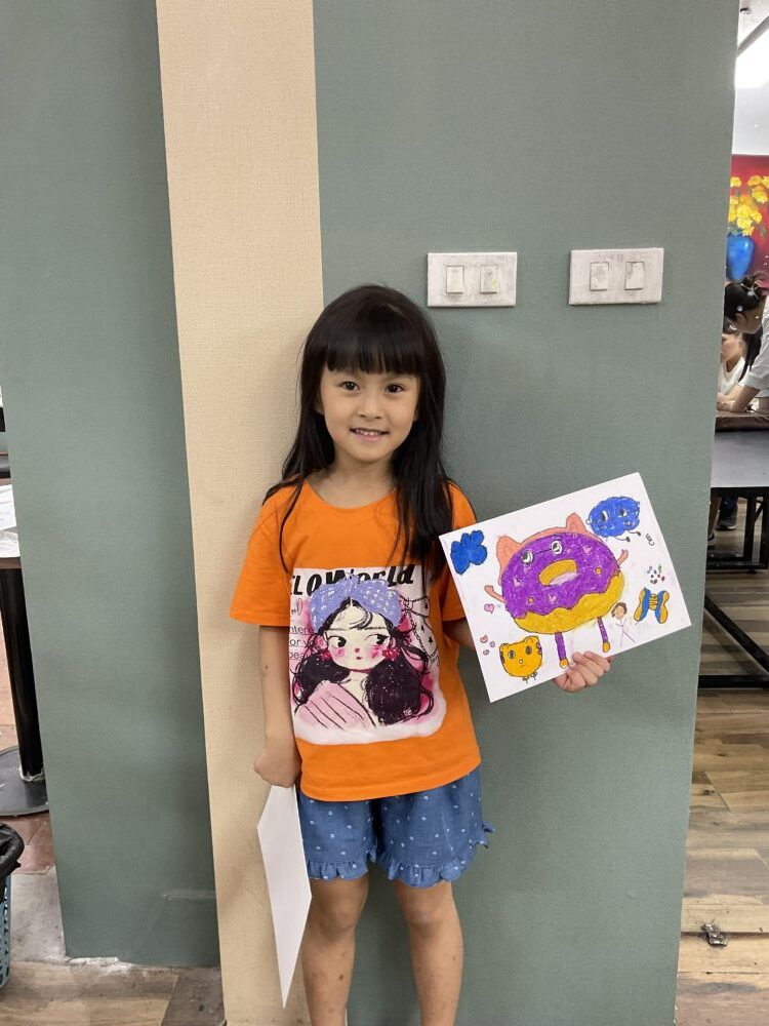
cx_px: 384
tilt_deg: -12.5
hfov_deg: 48.2
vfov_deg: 61.7
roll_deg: +1.0
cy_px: 513
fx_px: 859
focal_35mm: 29
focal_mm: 3
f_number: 1.8
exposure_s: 1/50
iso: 64
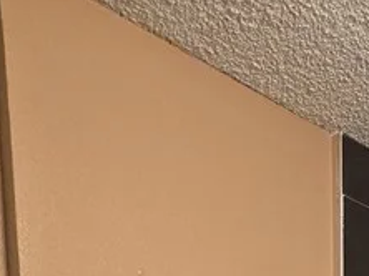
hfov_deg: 30.2
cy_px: 610
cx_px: 362
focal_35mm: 60
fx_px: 639
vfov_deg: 16.1
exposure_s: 1/60
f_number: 2.2
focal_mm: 2.2
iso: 320
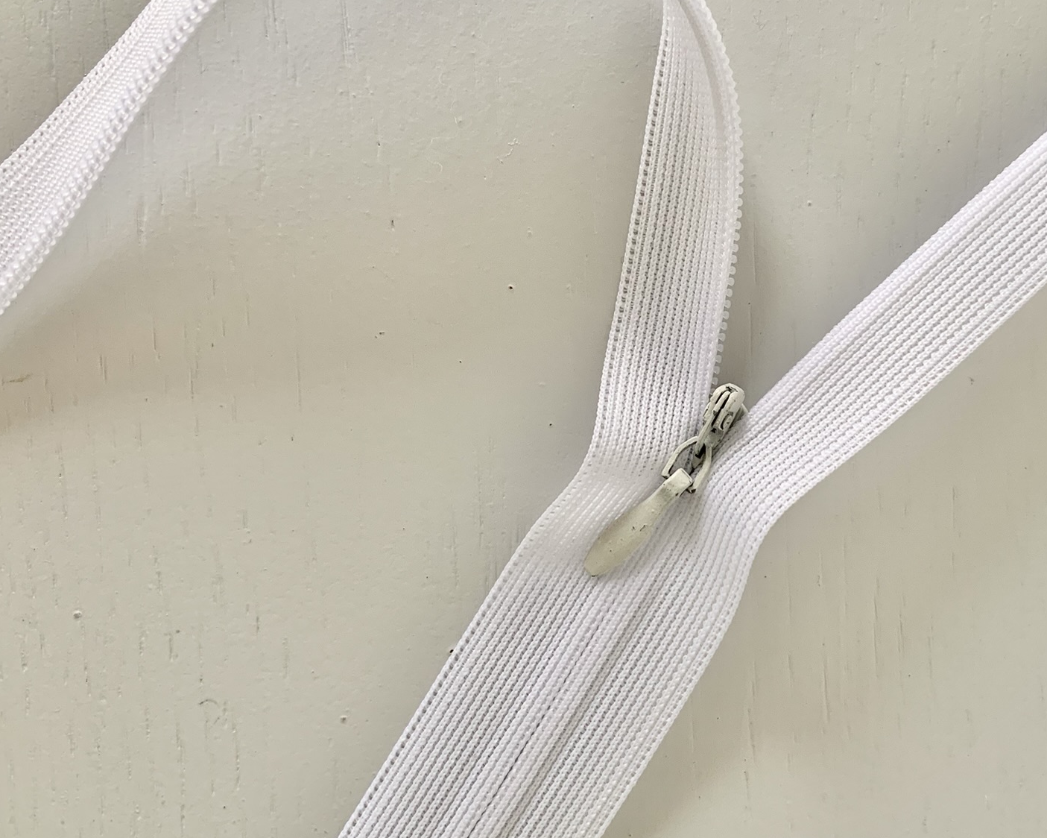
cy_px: 357
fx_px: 1147
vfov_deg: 40.0
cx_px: 699
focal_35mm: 37
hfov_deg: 48.3
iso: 100
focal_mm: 4.25
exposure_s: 1/82
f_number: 1.8
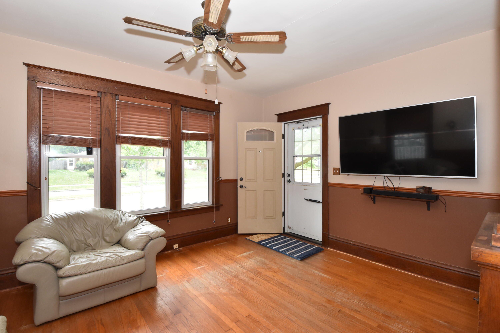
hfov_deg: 95.0
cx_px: 250
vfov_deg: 72.1
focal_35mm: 16
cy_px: 166
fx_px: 229
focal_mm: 11
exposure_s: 1/100
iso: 800
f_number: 7.1
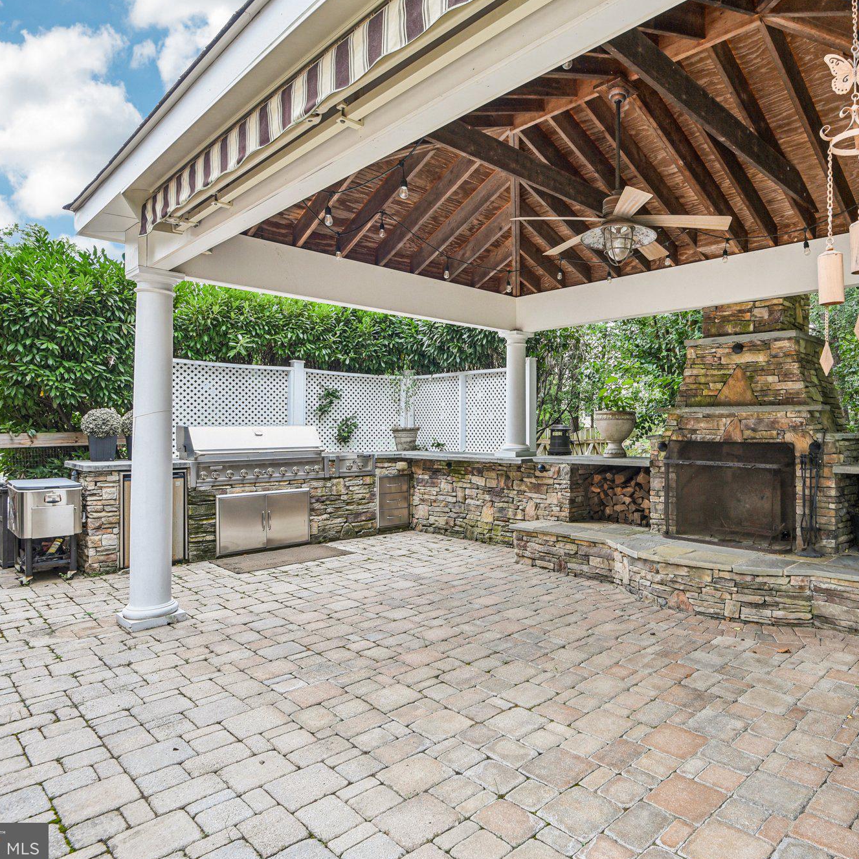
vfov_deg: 72.1
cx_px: 568
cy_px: 428
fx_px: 590
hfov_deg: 70.2
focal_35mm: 21
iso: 400
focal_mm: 16
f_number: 8
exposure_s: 1/60
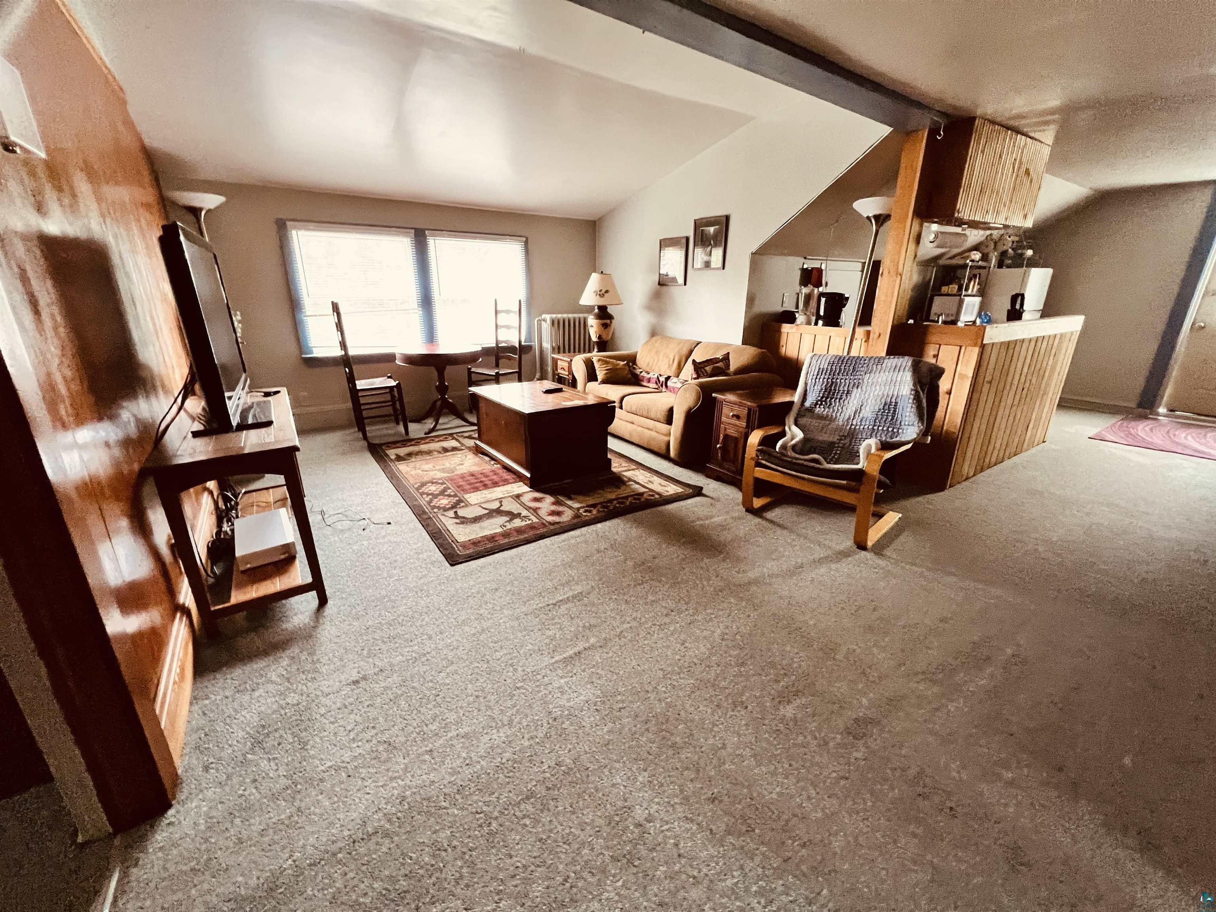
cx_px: 608
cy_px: 456
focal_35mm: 13
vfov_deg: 89.9
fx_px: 457
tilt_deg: -18.7
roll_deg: -0.8
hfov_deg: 106.2
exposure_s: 1/60
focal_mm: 1.57
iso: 500
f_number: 1.8
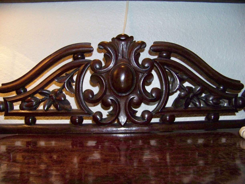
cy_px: 92
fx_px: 255
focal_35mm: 36
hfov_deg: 51.4
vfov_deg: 39.7
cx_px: 122
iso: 200
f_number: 2.8
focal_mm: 5.85
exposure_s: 1/30
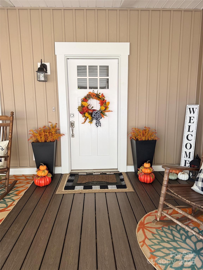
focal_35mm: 24
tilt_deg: -8.8
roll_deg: +1.0
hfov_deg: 56.8
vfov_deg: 71.6
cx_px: 102
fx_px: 188
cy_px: 135
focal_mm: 6.76
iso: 50
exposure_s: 1/121
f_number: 1.78
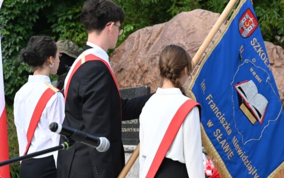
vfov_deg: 8.7
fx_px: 1161
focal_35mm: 150
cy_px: 99
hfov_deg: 13.9
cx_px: 60
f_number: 5.6
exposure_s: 1/250
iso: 180
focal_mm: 61
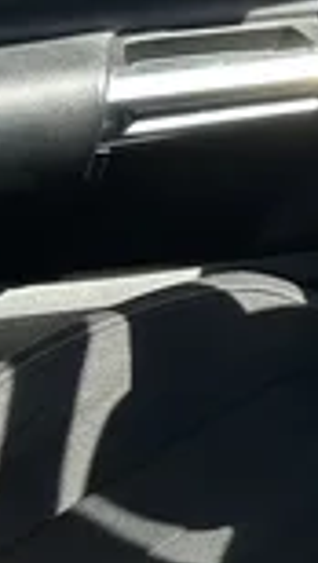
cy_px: 245
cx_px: 731
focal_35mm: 147
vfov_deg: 14.6
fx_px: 2196
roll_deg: -2.2
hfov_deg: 7.8
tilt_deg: -24.6
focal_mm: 5.7
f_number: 1.5
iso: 50
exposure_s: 1/466
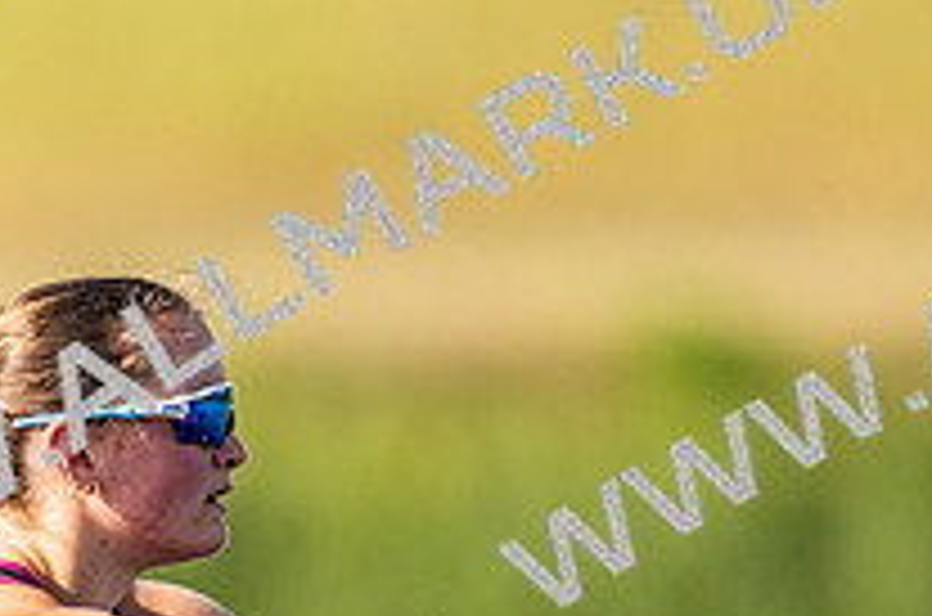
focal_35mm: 2527
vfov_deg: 0.5
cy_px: 683
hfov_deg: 0.8
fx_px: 65271
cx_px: 171
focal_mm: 600
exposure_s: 1/2500
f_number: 4
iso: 200
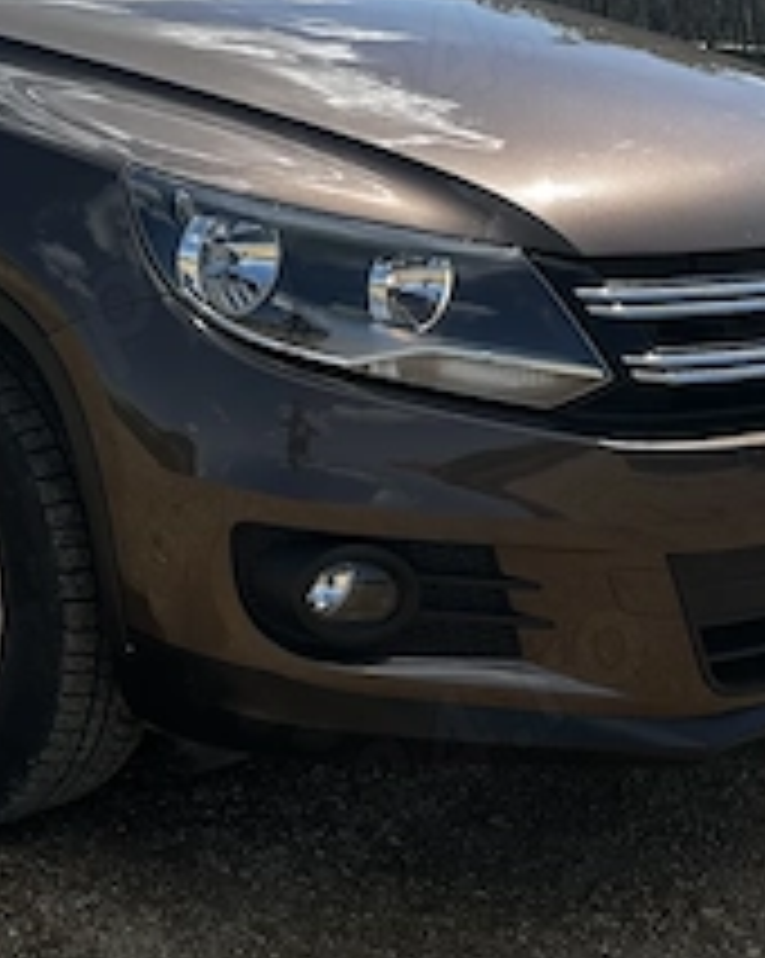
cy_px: 180
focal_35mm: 66
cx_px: 40
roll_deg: -1.1
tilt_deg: -8.5
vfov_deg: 28.1
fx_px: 1871
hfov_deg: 22.4
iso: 80
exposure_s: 1/4545
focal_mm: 6.86
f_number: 1.78
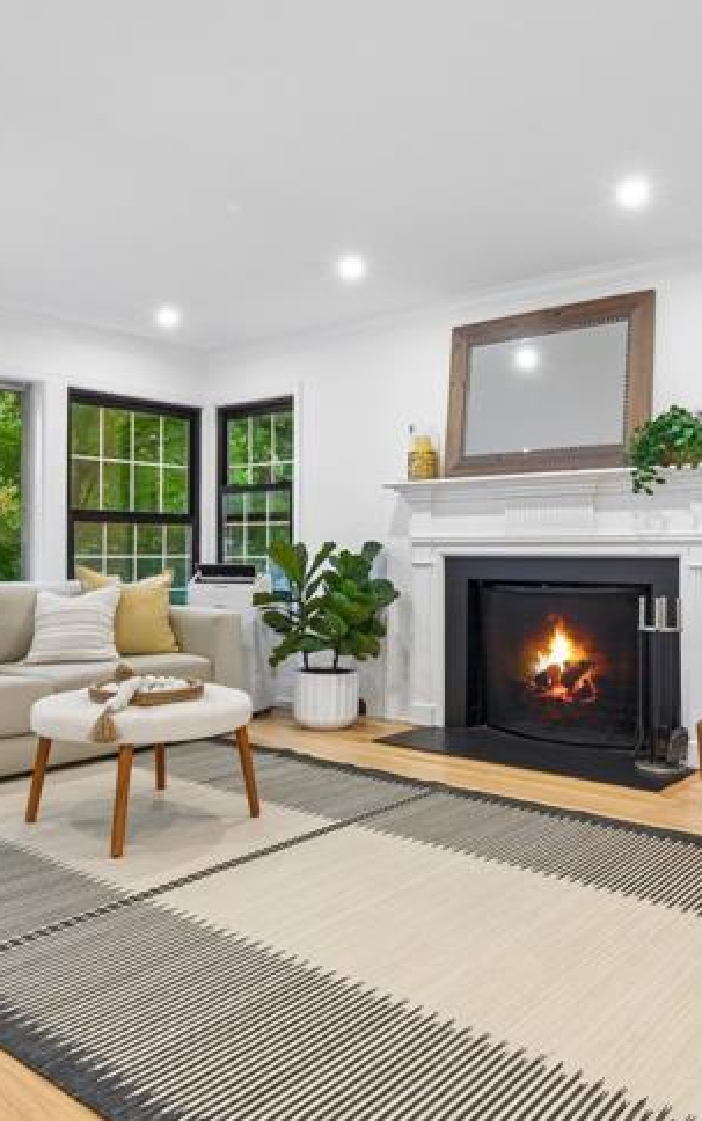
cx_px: 394
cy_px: 551
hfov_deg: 44.5
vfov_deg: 66.4
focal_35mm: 28
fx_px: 856
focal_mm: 8.7
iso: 160
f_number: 8
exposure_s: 1/2.5
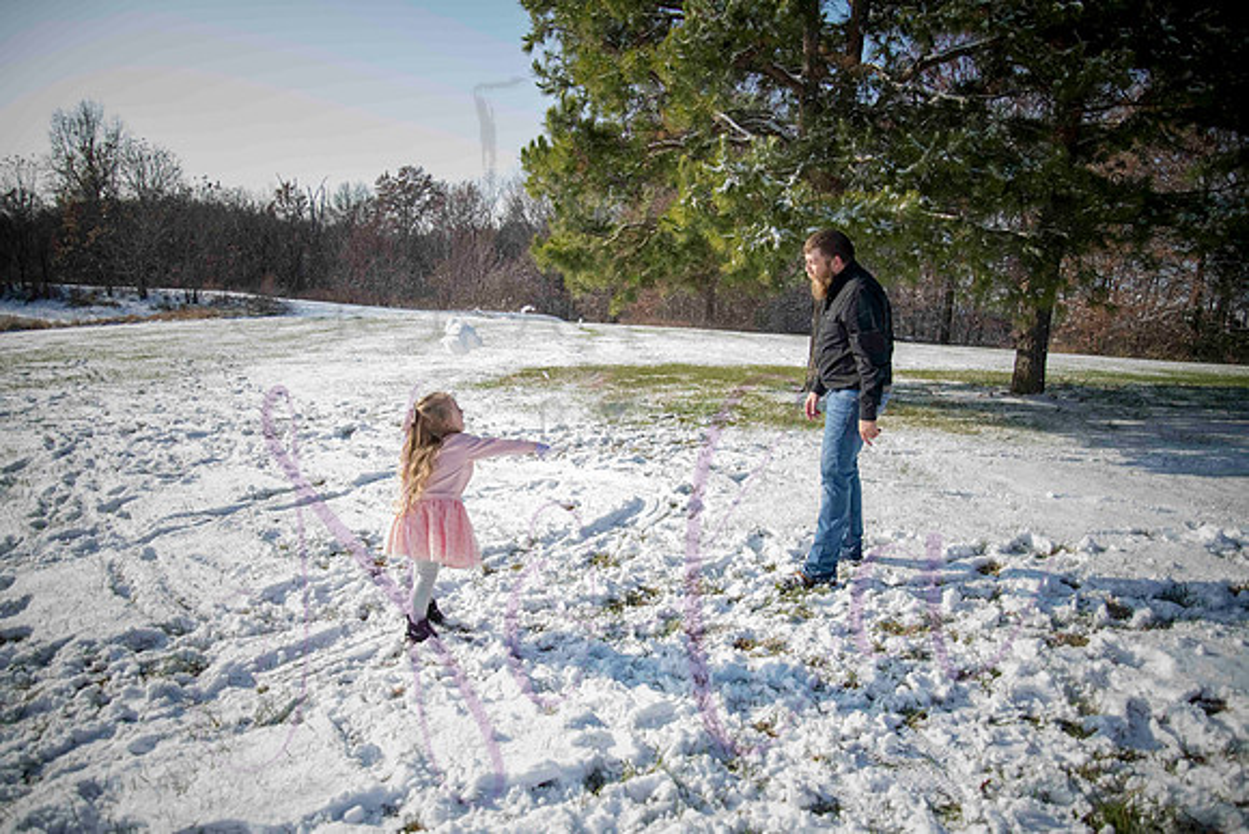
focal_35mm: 24
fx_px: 833
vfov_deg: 53.2
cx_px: 624
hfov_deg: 73.7
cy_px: 417
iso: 800
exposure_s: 1/2500
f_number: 4.5
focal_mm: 24
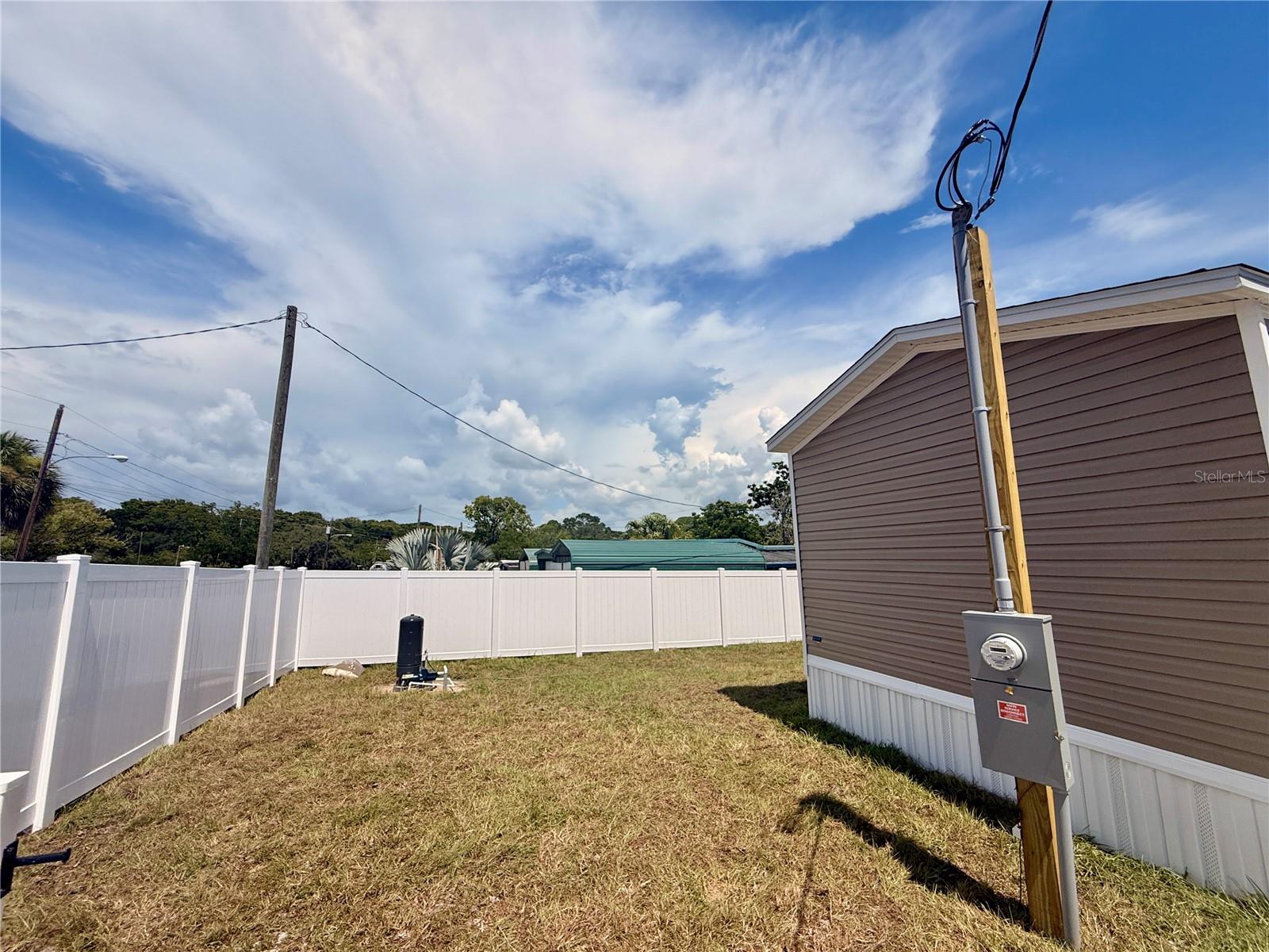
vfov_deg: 85.7
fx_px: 513
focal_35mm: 14
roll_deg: +1.5
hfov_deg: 102.1
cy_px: 476
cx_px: 634
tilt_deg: +11.3
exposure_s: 1/5618
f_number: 2.2
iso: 50
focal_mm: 2.22
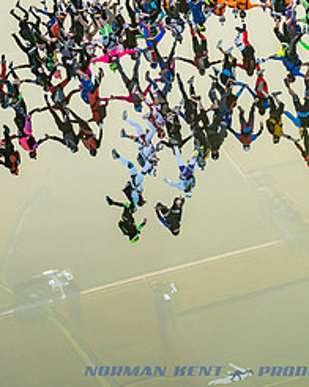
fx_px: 1498
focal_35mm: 131
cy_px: 144
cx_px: 254
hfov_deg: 11.7
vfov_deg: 14.7
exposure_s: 1/2000
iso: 800
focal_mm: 50
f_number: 4.5
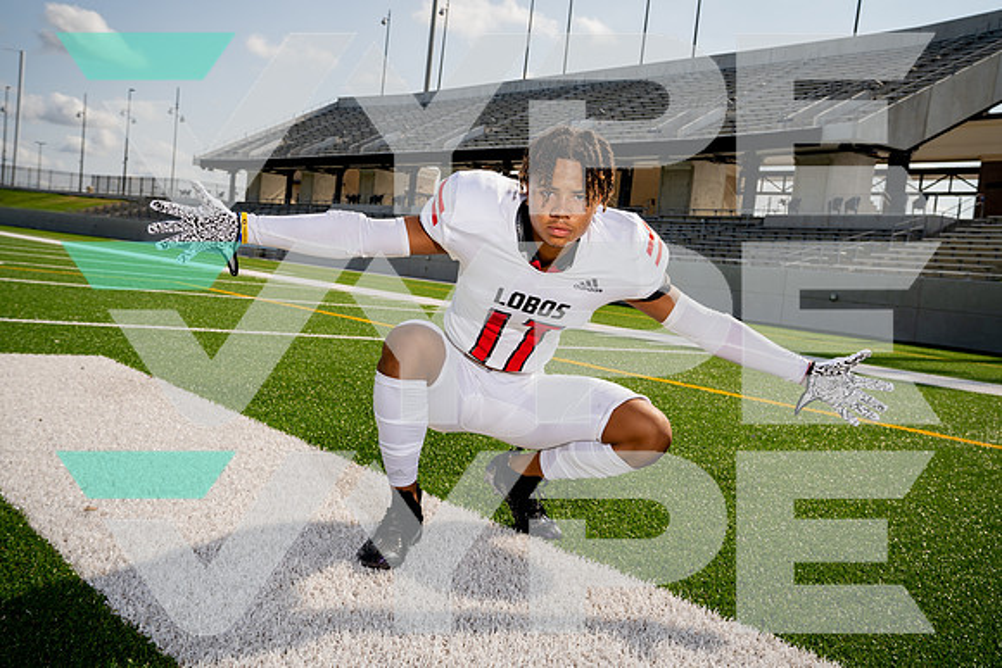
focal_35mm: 34
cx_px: 501
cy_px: 334
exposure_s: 1/250
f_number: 7.1
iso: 100
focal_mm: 34
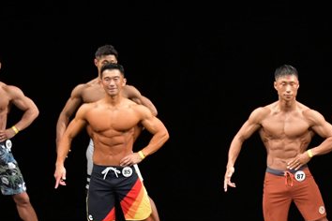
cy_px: 219
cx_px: 303
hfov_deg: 6.3
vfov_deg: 4.2
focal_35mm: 328
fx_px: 3025
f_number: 5.6
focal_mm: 100
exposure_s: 1/400
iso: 3200
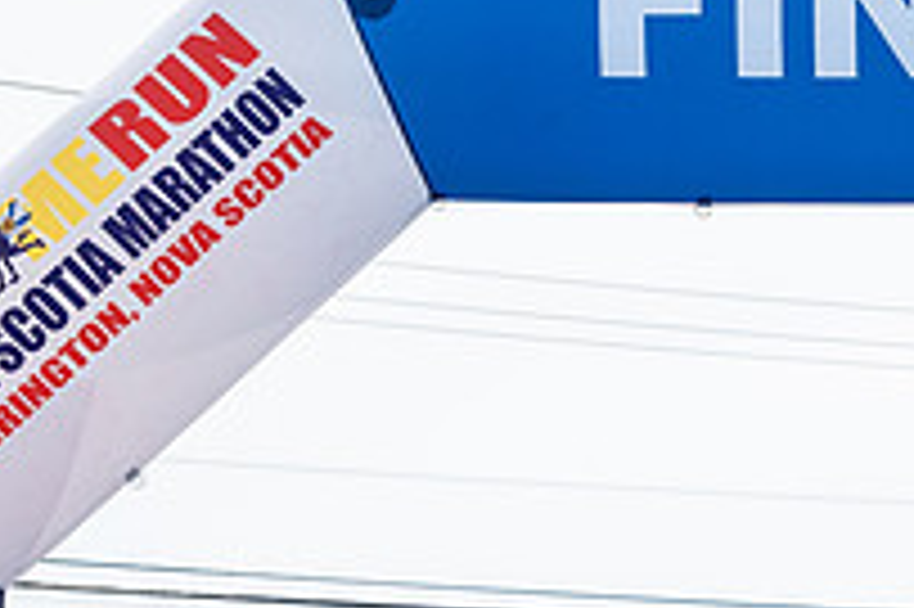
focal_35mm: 172
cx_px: 1297
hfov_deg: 11.5
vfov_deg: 7.8
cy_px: 859
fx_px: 4363
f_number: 4
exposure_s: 1/4000
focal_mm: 48
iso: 800
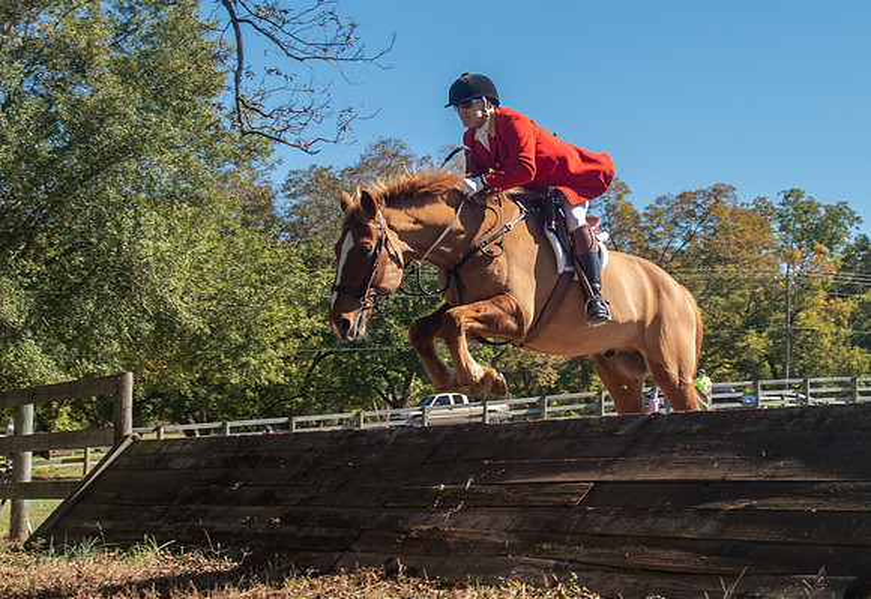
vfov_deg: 21.1
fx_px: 1611
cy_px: 271
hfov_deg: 30.1
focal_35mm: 66
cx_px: 552
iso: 400
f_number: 4
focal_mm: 35
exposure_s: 1/320
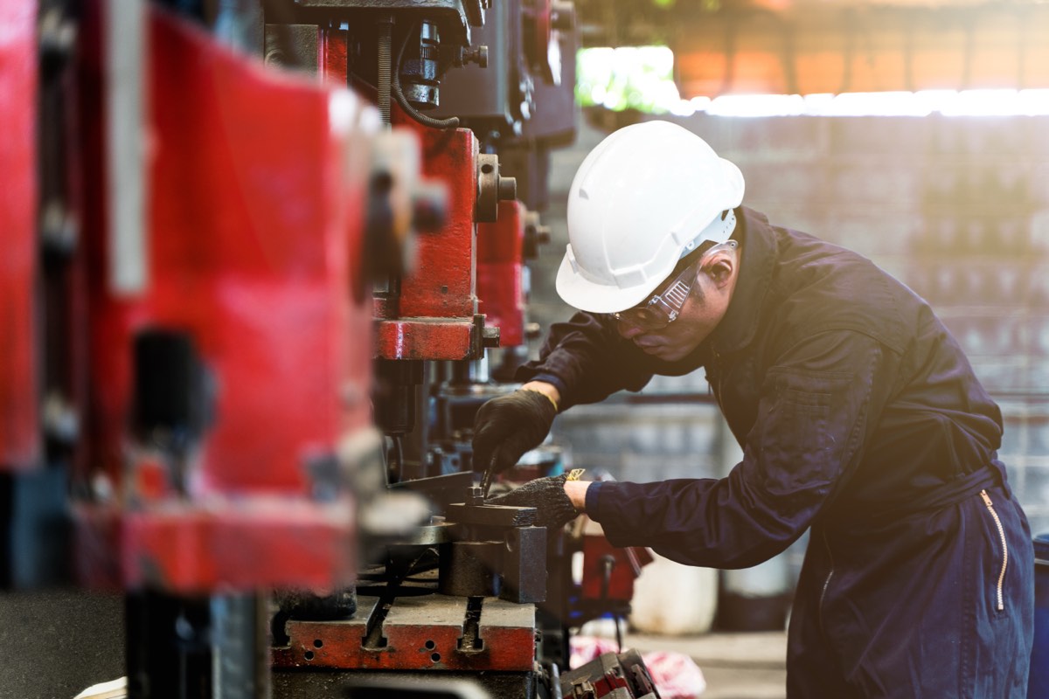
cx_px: 524
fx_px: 2185
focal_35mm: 75
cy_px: 350
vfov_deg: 18.2
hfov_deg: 27.0
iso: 400
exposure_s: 1/25
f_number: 2.8
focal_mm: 75
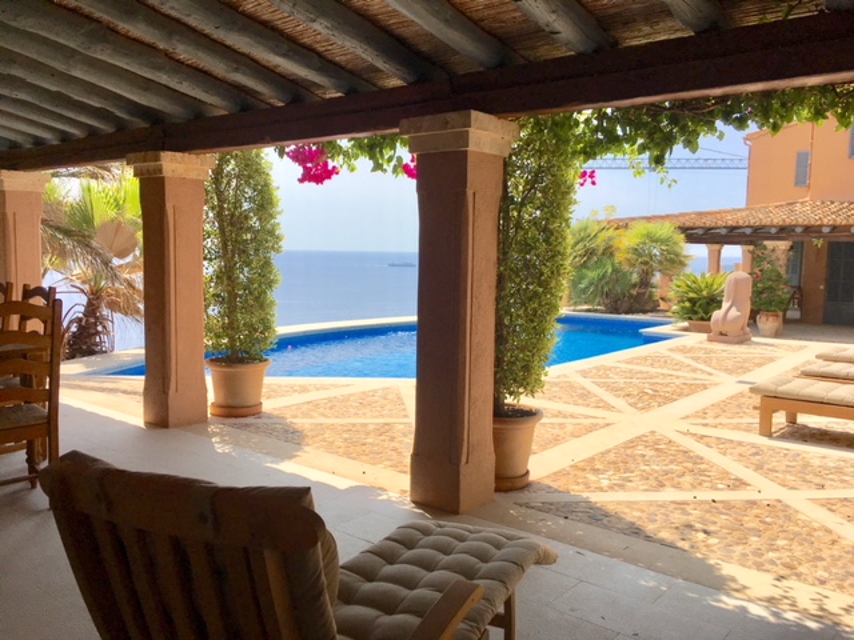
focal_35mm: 29
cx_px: 427
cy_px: 320
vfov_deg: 48.2
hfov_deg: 61.7
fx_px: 715
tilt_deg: -5.2
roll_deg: -1.1
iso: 25
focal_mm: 4.15
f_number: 2.2
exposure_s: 1/2079
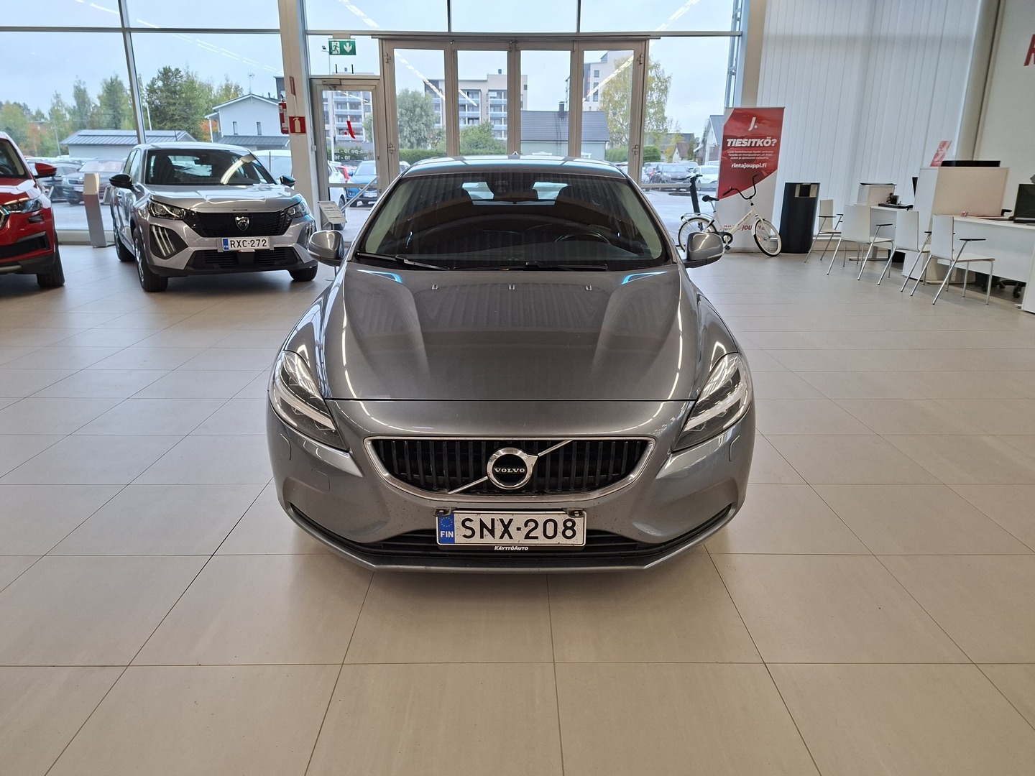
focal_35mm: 23
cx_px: 518
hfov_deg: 73.9
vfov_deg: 58.9
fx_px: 688
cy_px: 388
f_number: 1.8
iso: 50
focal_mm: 5.54
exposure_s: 1/100
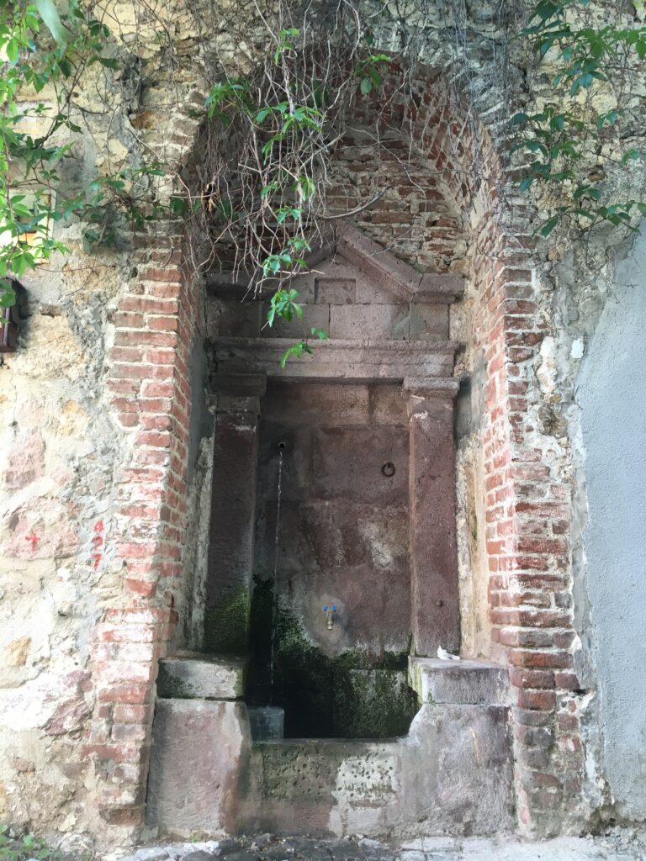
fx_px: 722
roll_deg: -1.0
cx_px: 323
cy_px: 430
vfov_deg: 61.7
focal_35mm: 29
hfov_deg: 48.2
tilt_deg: +13.7
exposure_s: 1/33
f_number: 2.2
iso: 25
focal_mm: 4.15
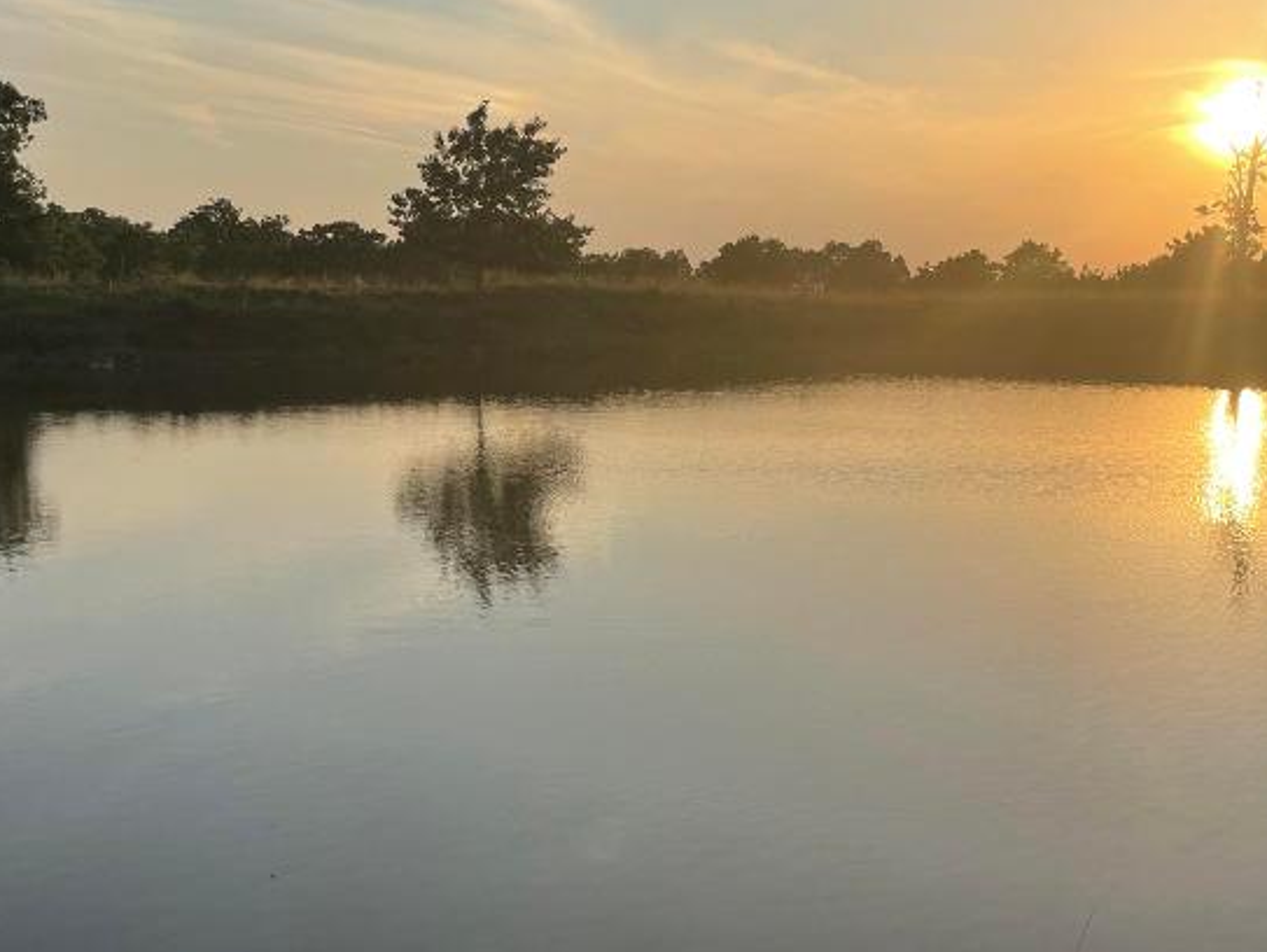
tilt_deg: -3.6
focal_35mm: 49
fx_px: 1795
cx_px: 924
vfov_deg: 29.7
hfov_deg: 38.1
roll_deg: +0.3
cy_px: 467
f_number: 1.6
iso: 32
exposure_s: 1/4651
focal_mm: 4.2
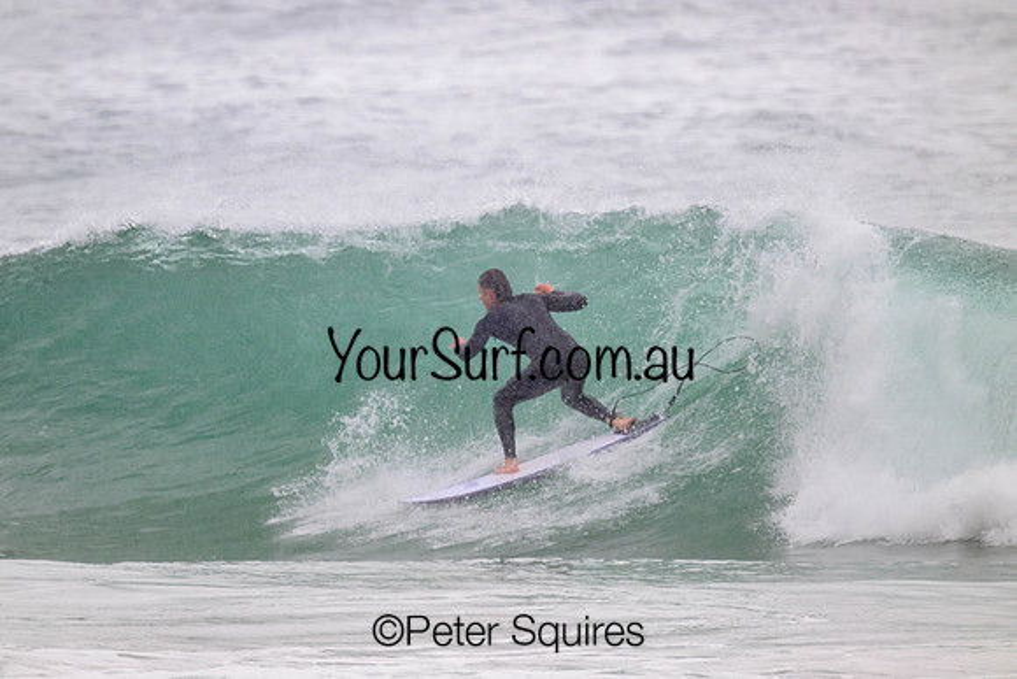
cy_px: 340
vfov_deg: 1.7
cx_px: 508
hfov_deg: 2.6
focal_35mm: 800
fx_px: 22604
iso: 1600
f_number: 11
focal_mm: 800
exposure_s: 1/2000
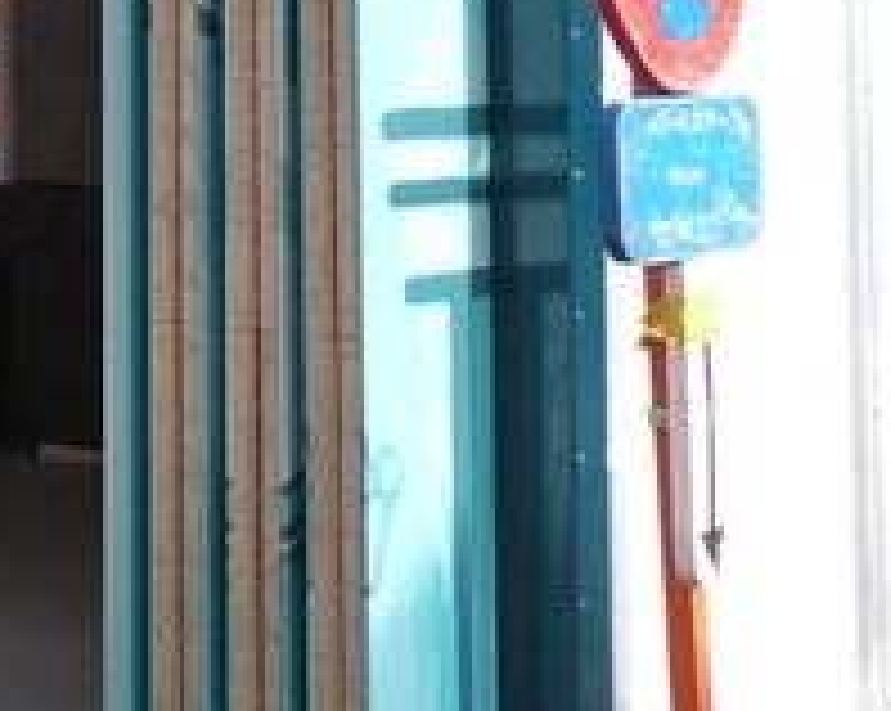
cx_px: -873
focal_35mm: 148
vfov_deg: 9.9
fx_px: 3899
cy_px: -576
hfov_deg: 11.7
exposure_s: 1/320
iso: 100
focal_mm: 5.2
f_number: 2.9
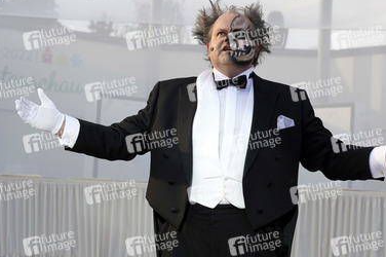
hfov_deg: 24.2
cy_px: 115
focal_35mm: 84
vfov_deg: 16.2
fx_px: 900
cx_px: 227
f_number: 6.3
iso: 320
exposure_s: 1/320
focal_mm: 70
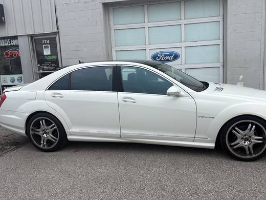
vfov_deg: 44.1
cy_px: 109
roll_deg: +1.6
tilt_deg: -10.1
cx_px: 149
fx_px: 246
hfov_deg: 56.7
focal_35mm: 32
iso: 50
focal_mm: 5.96
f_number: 1.6
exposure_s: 1/1175
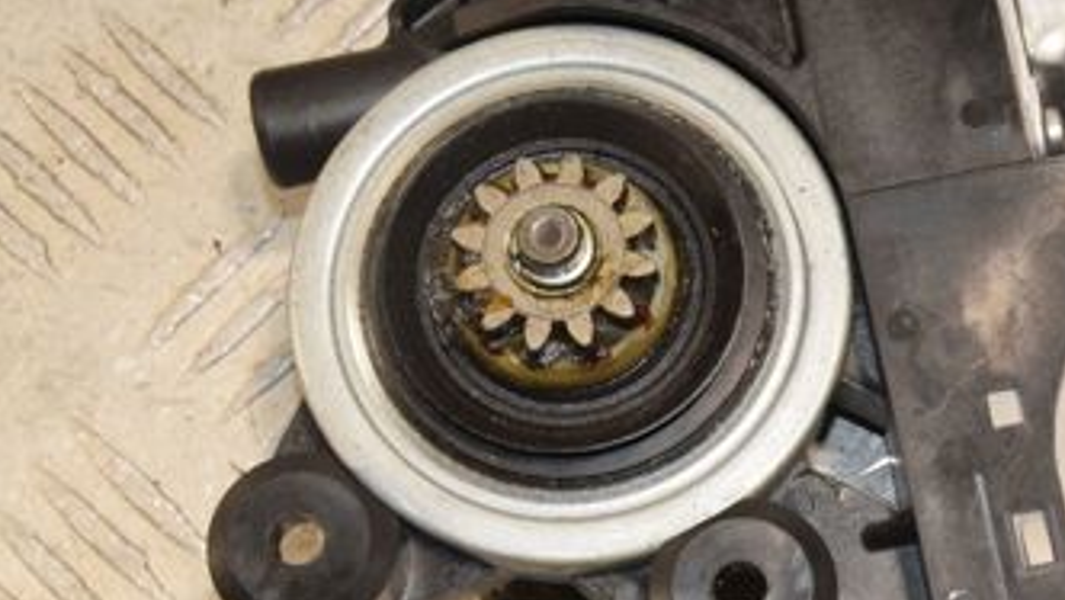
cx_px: 869
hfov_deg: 16.7
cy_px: 321
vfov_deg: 9.6
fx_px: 3588
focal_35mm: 127
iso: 1600
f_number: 10
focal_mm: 42
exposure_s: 1/200
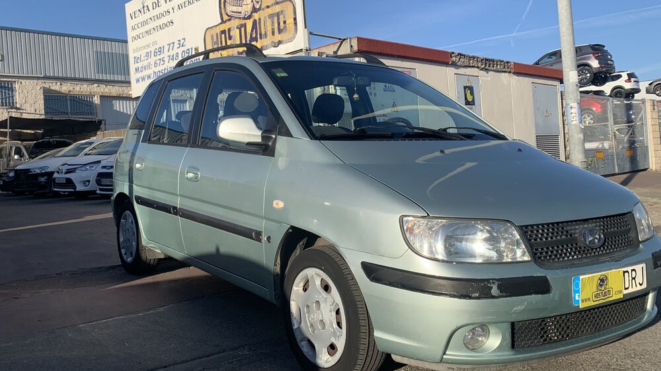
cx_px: 307
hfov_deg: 58.0
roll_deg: +3.2
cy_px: 170
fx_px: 596
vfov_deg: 34.6
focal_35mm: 34
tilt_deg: +0.9
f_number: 1.8
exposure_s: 1/1953
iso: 25
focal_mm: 4.25
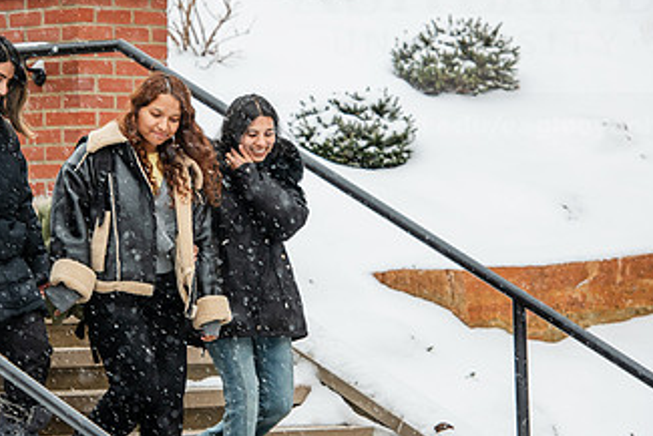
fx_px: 4700
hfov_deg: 7.9
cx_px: 155
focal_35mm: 259
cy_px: 168
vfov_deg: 5.3
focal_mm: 145
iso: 400
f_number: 5
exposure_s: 1/200
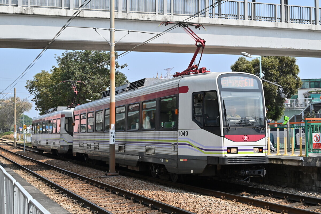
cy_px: 107
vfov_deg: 25.1
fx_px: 481
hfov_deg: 36.9
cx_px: 160
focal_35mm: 54
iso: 400
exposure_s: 1/1000
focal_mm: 54
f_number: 9
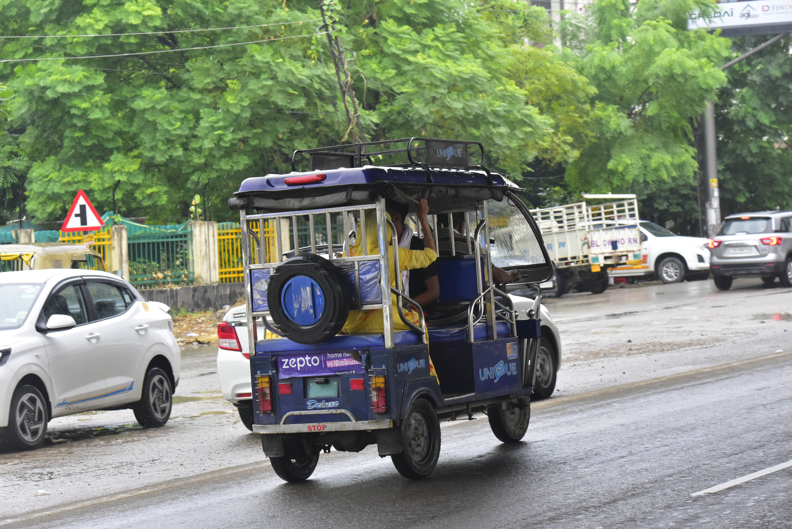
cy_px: 264
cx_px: 396
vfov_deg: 13.1
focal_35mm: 105
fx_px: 2311
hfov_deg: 19.4
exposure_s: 1/320
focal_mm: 105
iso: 3200
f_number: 6.3
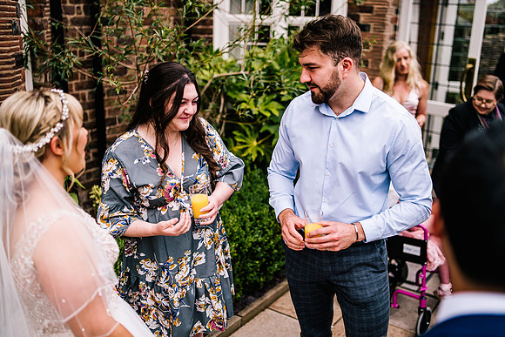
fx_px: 519
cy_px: 168
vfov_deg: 36.0
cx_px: 252
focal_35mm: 37
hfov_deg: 51.9
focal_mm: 35
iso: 100
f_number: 1.6
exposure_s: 1/2500
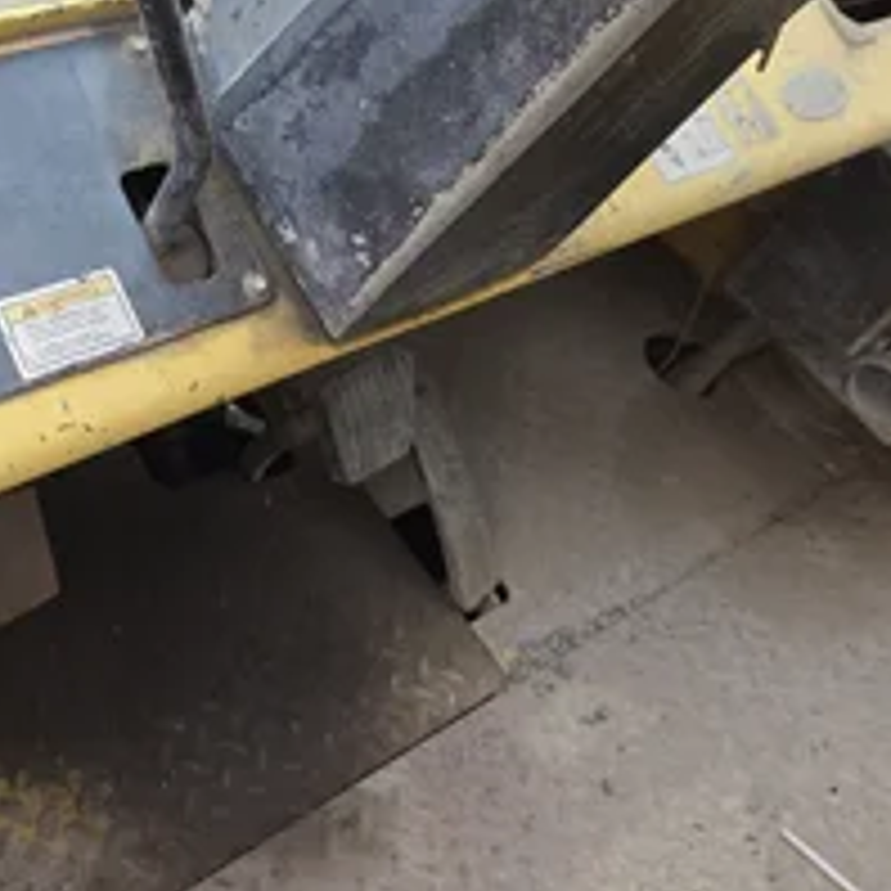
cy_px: 328
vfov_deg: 40.6
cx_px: 104
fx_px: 1194
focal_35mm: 41
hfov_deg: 38.4
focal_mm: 5.4
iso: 25
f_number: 1.8
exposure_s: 1/509
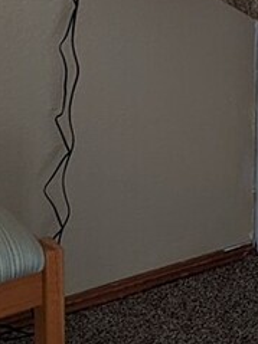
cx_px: 381
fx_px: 1621
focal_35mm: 163
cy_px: -79
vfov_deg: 11.8
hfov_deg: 8.9
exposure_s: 1/24
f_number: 1.8
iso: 48
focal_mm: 4.44
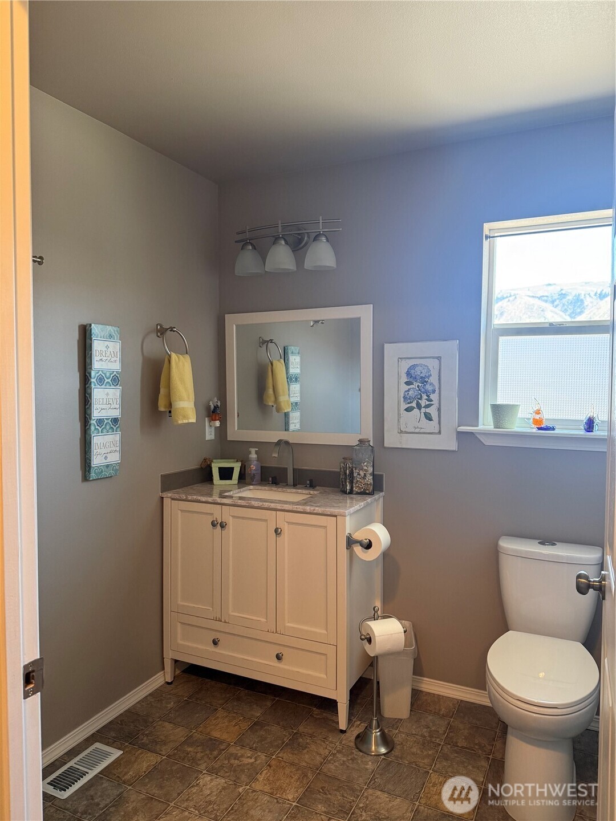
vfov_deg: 71.6
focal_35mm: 24
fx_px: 569
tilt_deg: -2.0
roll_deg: -0.3
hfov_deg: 56.8
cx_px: 308
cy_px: 410
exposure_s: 1/65
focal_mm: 6.76
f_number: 1.78
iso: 200
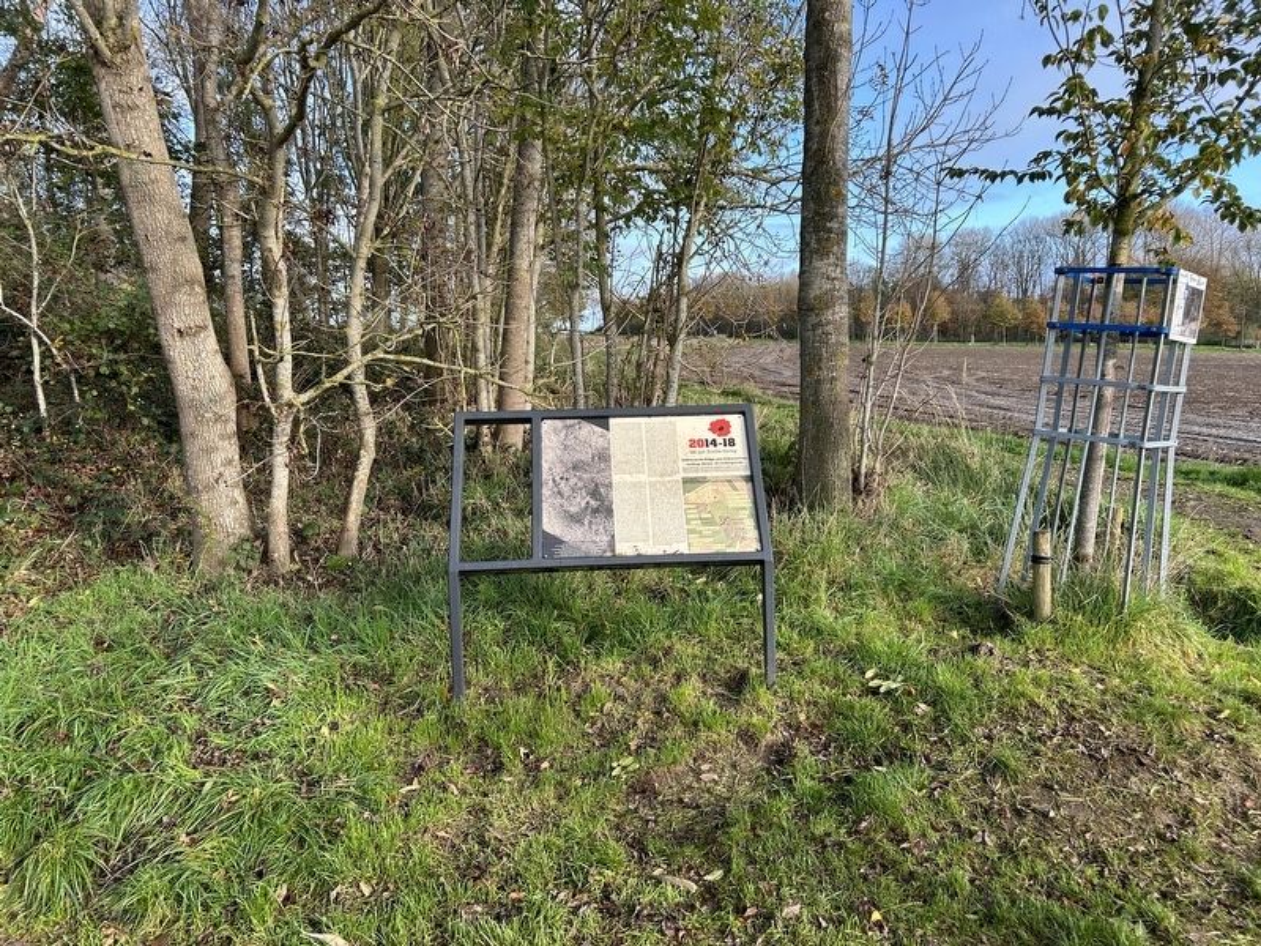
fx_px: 947
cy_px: 473
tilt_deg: -8.2
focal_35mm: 26
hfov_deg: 67.3
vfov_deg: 53.1
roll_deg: +2.3
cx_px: 630
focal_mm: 5.7
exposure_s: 1/917
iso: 50
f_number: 1.5
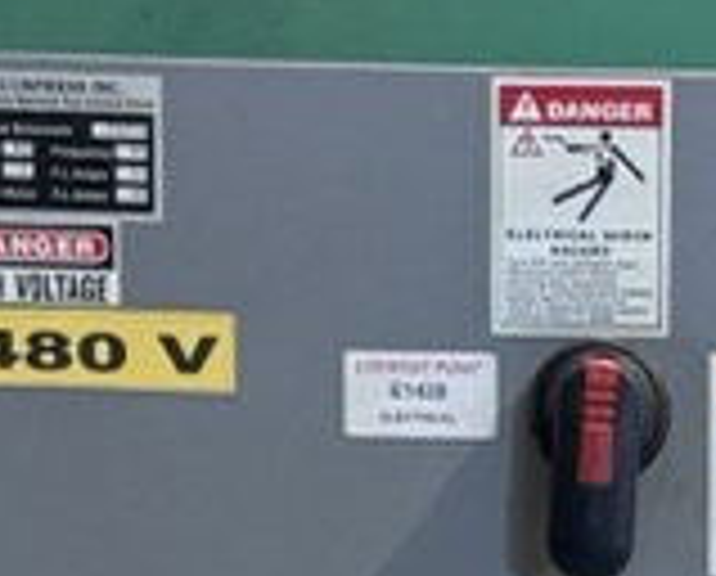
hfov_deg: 10.1
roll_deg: -0.3
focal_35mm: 188
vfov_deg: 7.8
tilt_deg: -7.6
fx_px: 3994
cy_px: 1274
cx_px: 752
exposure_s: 1/60
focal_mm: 6.76
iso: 125
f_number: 1.78
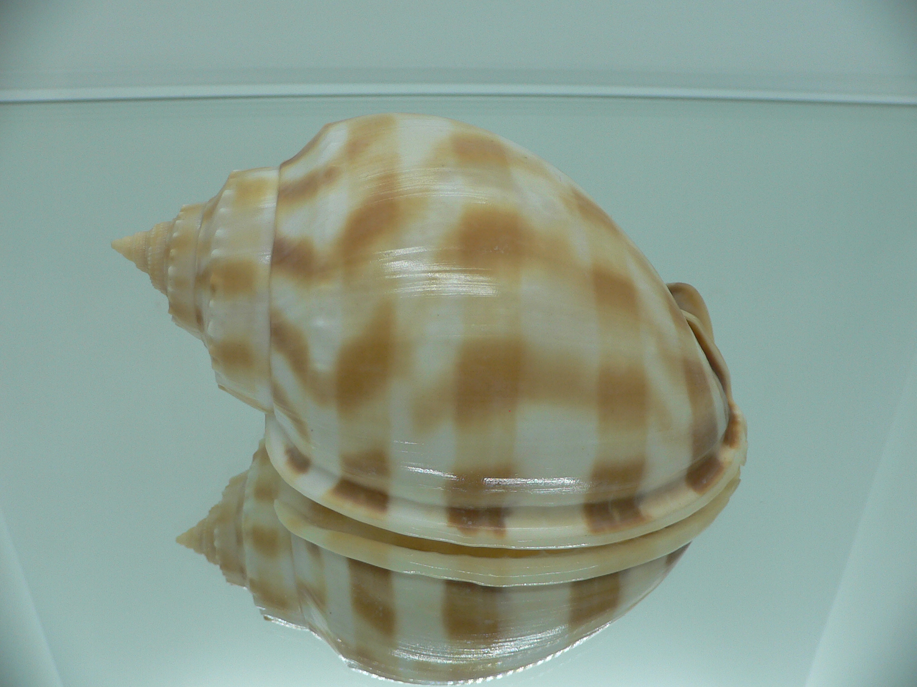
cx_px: 458
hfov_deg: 52.6
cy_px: 344
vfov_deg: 40.7
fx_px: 927
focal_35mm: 35
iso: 80
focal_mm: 4.6
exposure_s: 1/60
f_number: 2.8
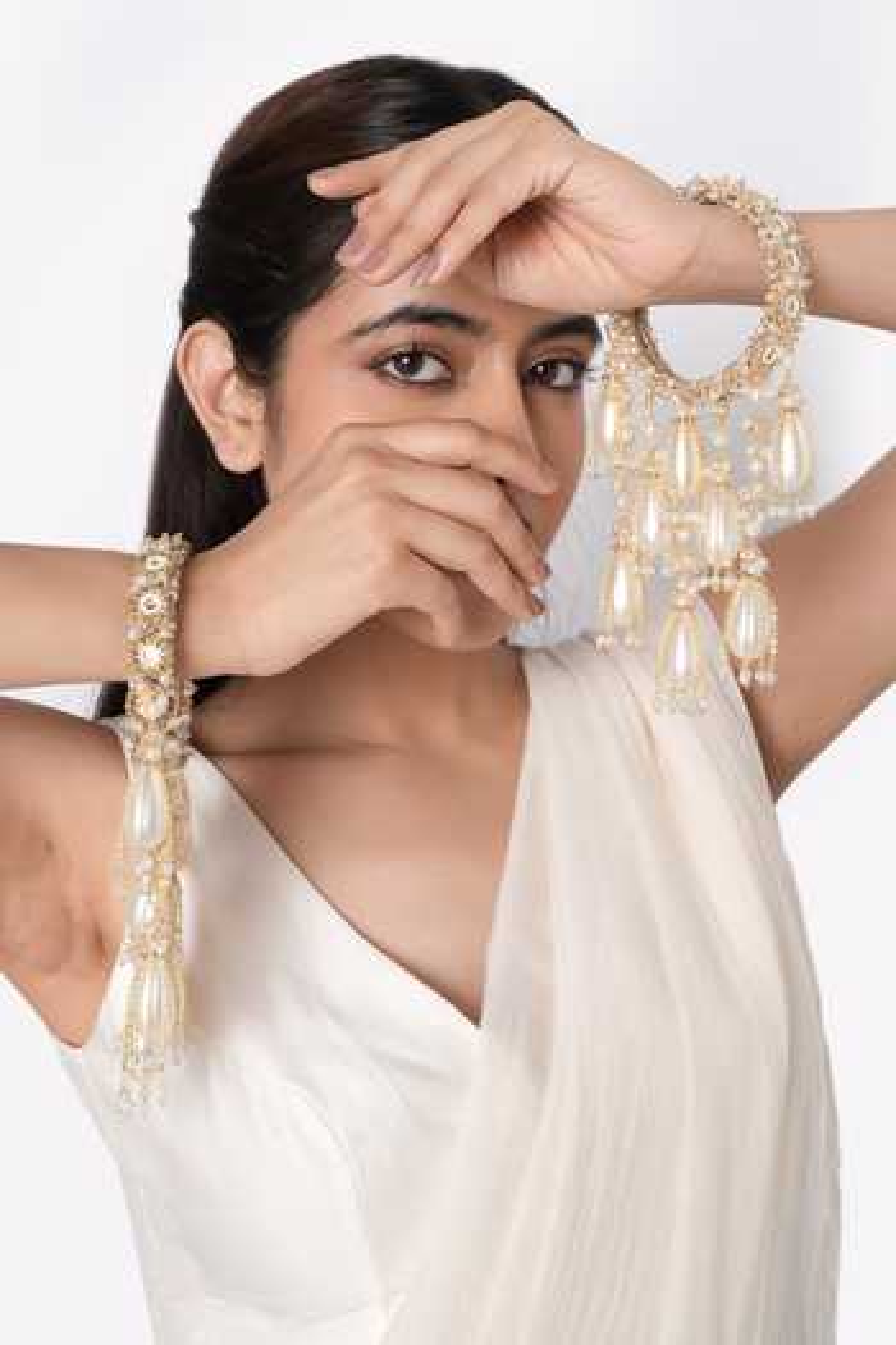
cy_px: 672
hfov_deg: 37.9
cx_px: 448
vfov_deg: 54.4
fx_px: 1307
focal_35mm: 35
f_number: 9.5
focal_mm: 35
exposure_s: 1/125
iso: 125
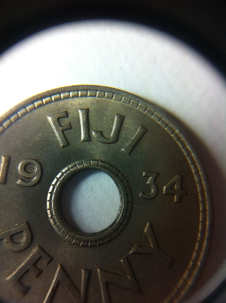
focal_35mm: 35
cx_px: 113
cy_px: 152
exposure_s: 1/120
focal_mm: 3.85
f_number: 2.8
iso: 125
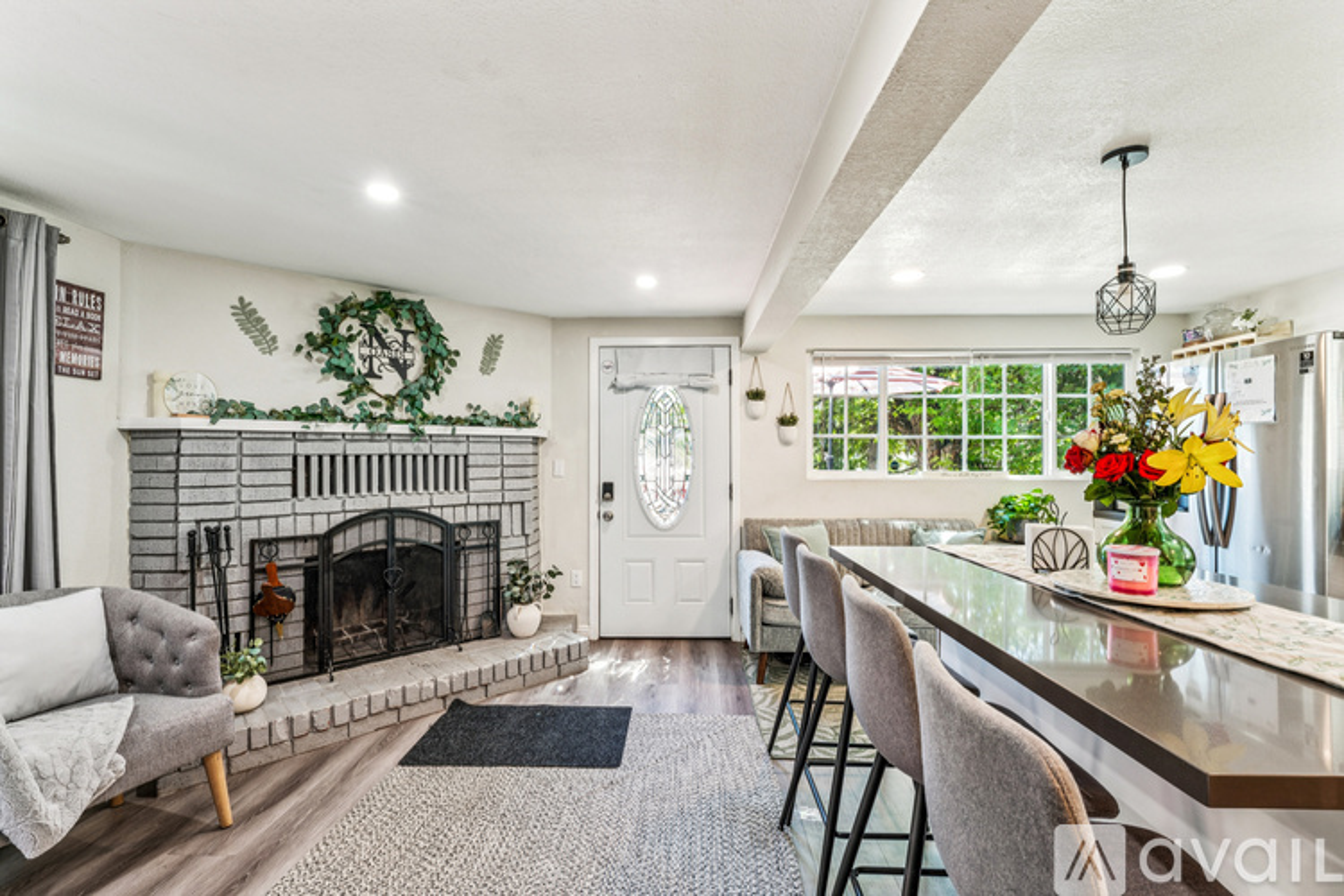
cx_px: 672
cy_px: 448
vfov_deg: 73.7
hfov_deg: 96.7
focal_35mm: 16
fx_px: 597
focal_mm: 16
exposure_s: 1/1.67
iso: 100
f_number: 13
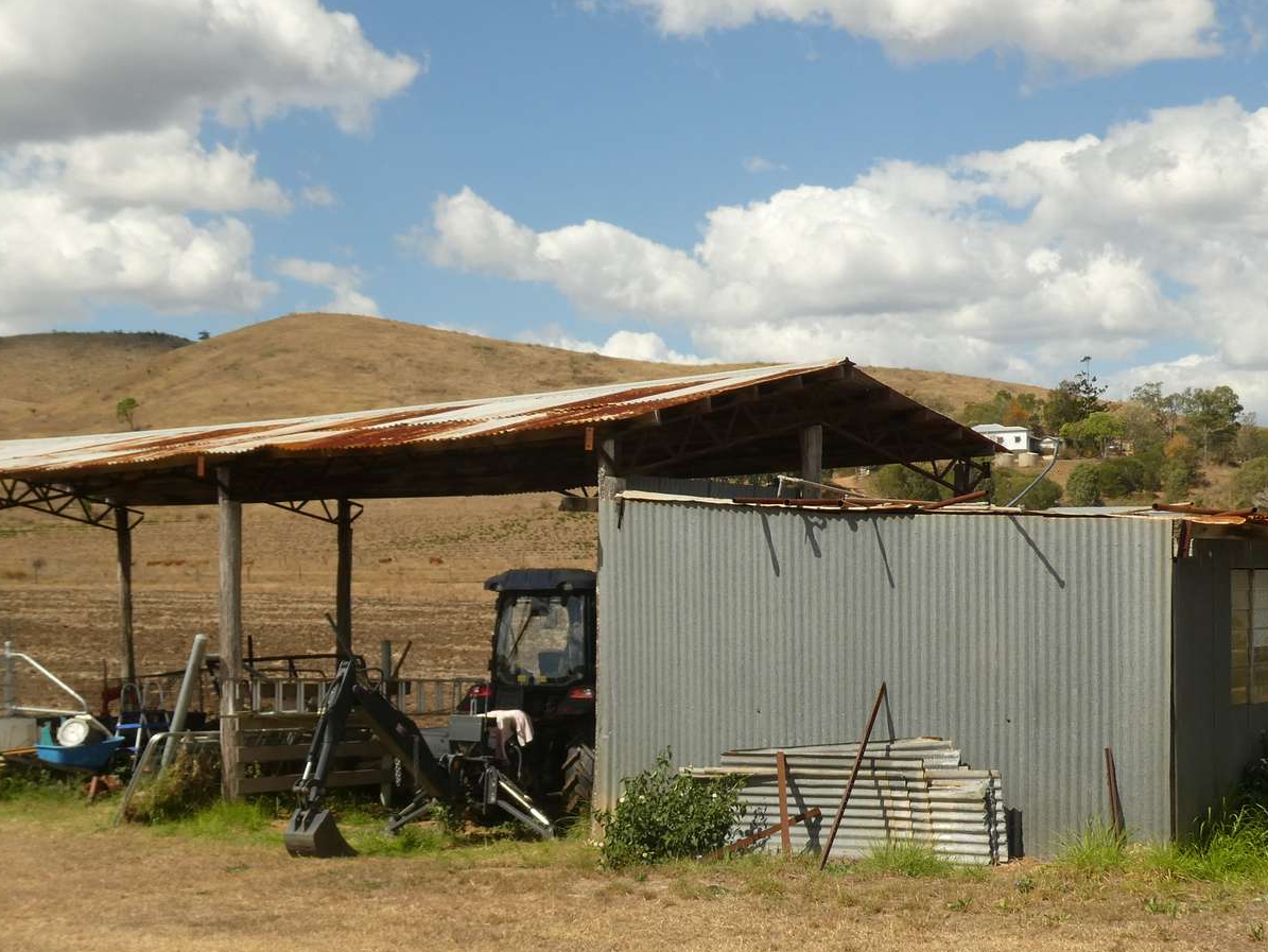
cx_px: 516
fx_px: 1942
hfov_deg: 36.0
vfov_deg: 27.2
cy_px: 694
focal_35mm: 53
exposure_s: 1/1300
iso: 80
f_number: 3.6
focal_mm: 5.8
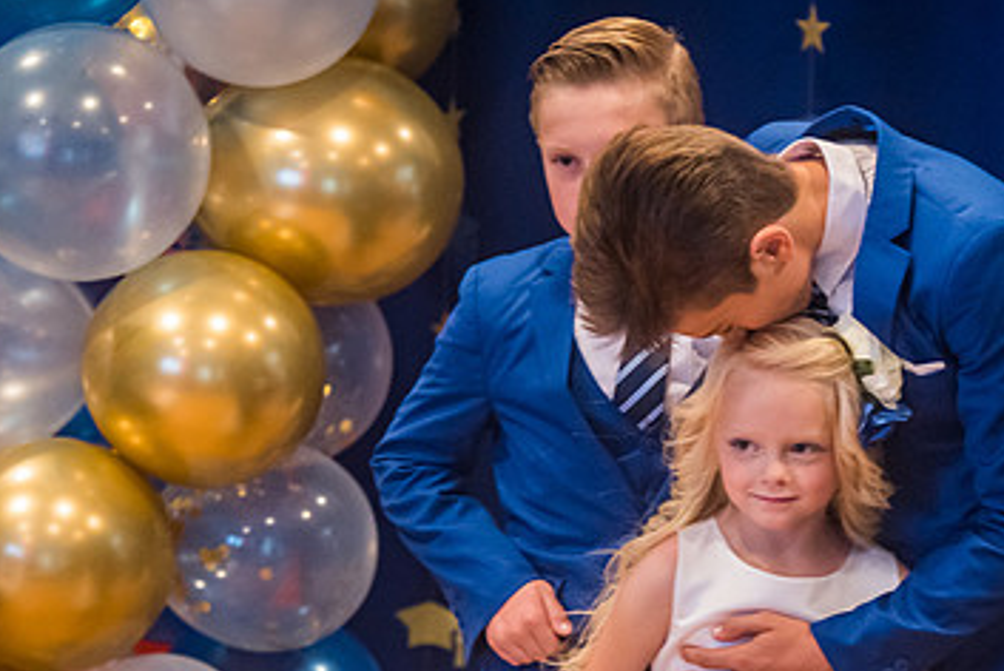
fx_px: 5498
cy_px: 516
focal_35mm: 197
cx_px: 782
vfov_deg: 7.0
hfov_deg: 10.4
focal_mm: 120
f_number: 2.8
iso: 3200
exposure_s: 1/200
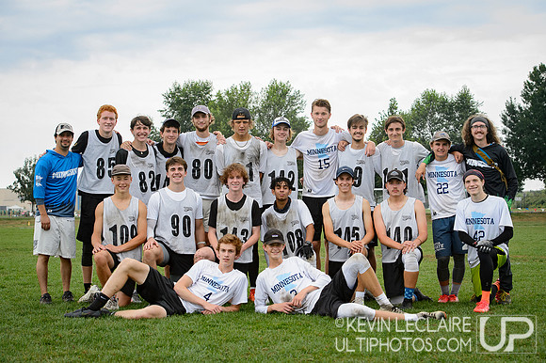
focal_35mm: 73
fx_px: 1100
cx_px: 273
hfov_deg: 27.9
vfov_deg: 18.8
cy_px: 186
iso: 1250
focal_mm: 70
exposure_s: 1/640
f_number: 5.6
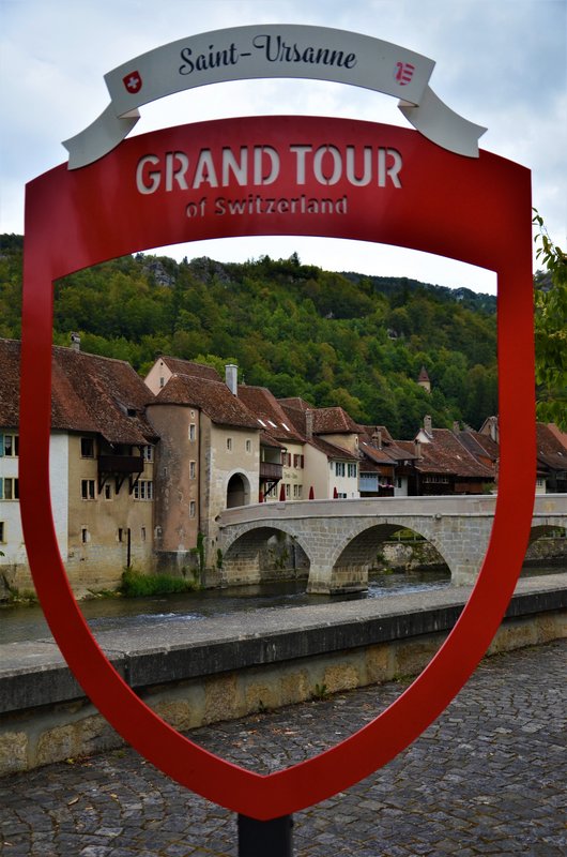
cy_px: 428
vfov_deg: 49.6
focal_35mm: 39
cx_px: 284
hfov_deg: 34.1
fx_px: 925
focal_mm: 26
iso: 320
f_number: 4
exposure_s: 1/640
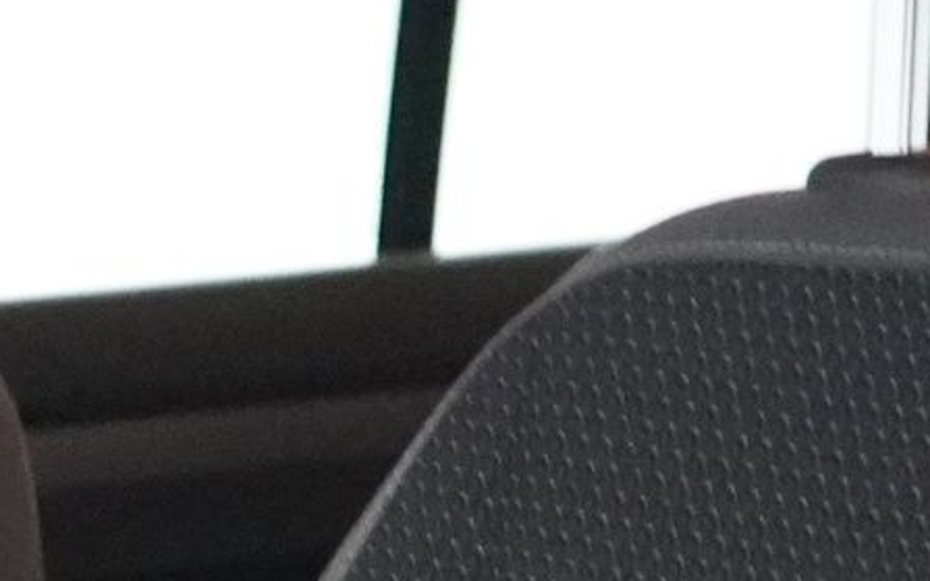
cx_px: -154
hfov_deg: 8.7
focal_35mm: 239
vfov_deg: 5.3
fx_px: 6058
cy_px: 1586
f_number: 3.5
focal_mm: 28
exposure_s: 1/25
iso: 6400
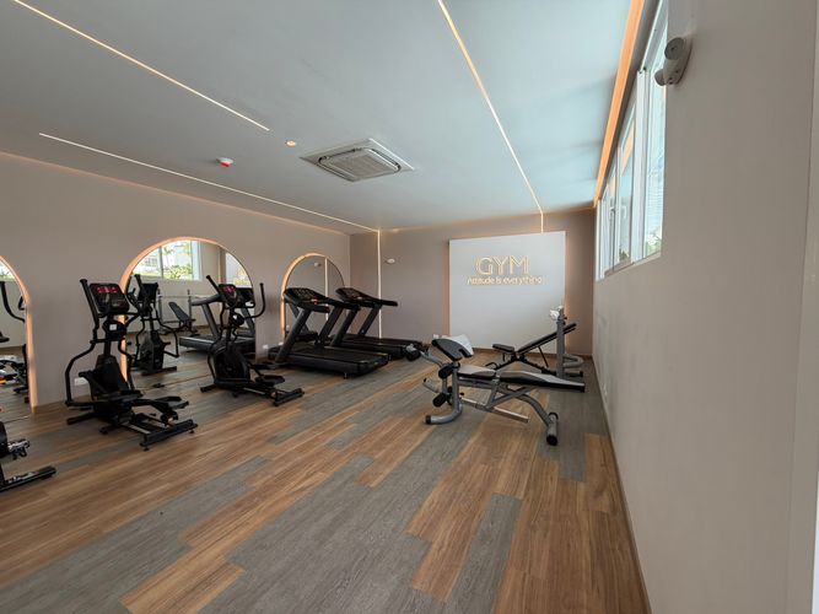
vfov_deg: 85.7
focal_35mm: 14
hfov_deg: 102.1
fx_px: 331
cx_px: 410
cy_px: 307
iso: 32
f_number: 2.2
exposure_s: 1/120
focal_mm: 2.22
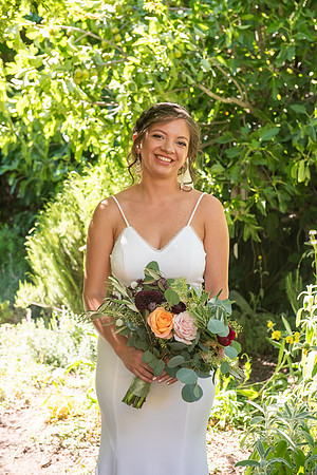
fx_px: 925
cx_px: 158
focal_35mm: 70
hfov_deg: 19.5
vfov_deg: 28.8
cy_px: 238
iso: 640
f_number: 5
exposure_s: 1/400
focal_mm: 70
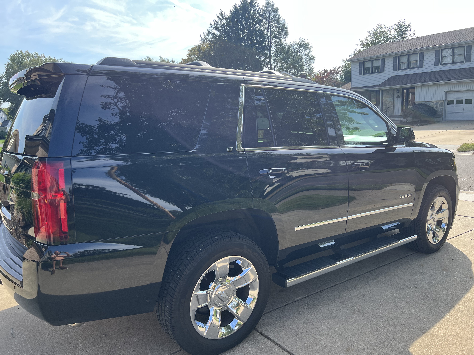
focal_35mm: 26
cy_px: 178
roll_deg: +4.3
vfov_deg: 53.1
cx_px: 237
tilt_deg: -11.7
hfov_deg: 67.3
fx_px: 356
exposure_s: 1/909
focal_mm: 5.7
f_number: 1.5
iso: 50
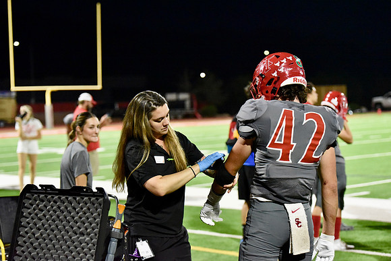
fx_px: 923
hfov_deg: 23.9
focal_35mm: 85
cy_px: 130
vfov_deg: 16.1
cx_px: 196
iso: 12800
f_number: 2.8
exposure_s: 1/640
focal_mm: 85
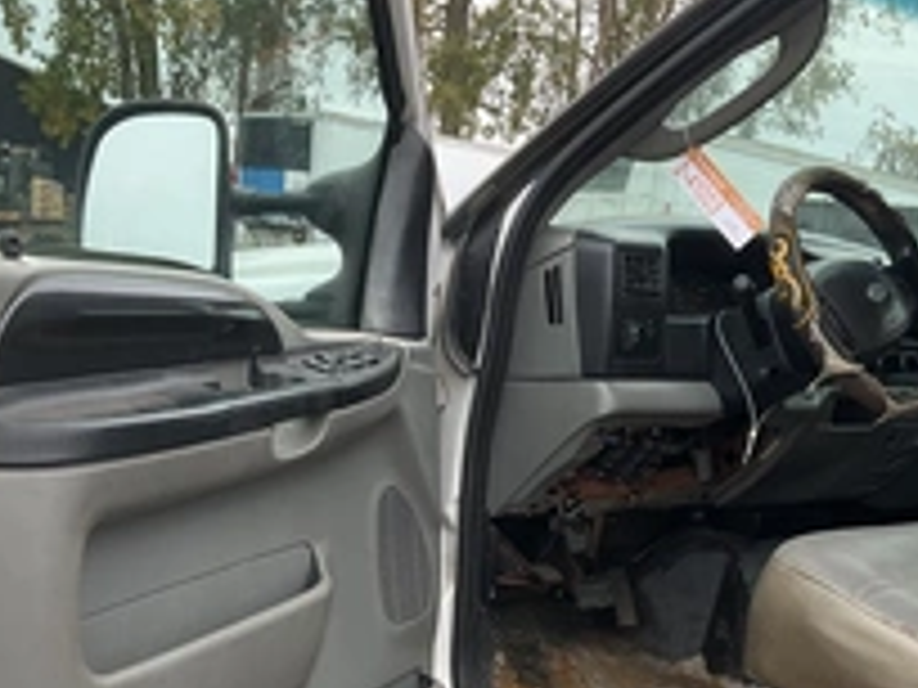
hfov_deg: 33.8
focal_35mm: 57
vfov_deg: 24.8
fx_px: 1512
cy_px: 634
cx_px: 472
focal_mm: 3
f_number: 1.8
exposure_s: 1/126
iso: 20
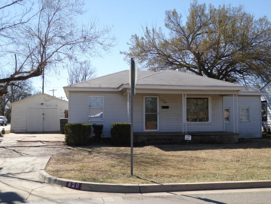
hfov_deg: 46.8
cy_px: 102
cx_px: 136
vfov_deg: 36.0
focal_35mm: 40
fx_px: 313
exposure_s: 1/640
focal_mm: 7.2
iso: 100
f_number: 3.8
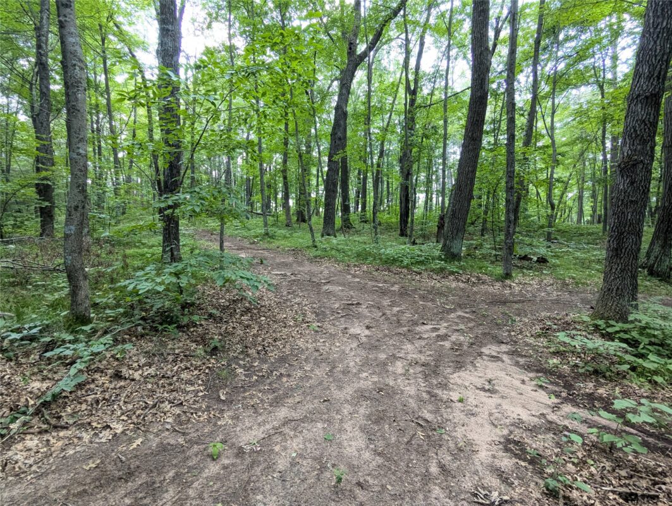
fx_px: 311
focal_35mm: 16
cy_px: 253
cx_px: 336
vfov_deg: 78.2
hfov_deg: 94.4
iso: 467
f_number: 2.2
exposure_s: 1/170
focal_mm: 2.35
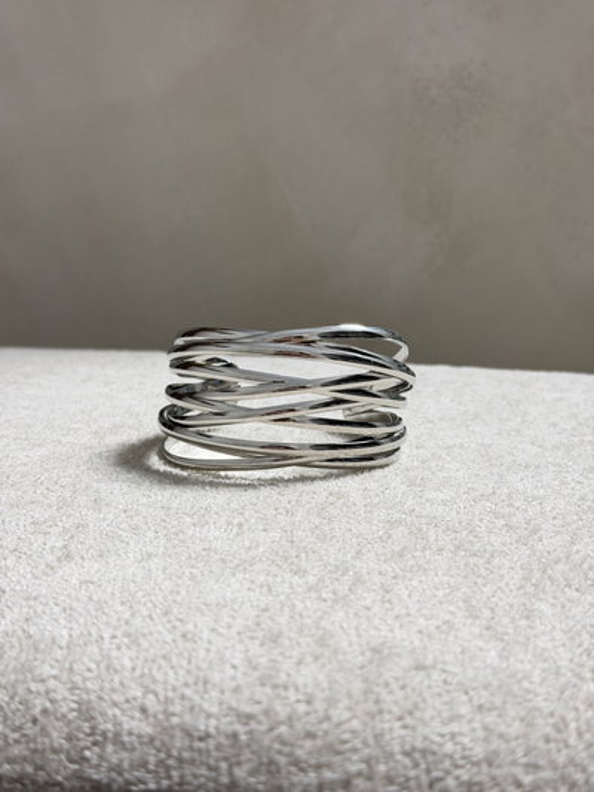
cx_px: 297
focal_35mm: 48
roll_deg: -0.7
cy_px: 396
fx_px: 1098
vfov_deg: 39.6
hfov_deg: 30.3
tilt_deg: -13.2
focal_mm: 6.76
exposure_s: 1/100
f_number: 1.78
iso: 64
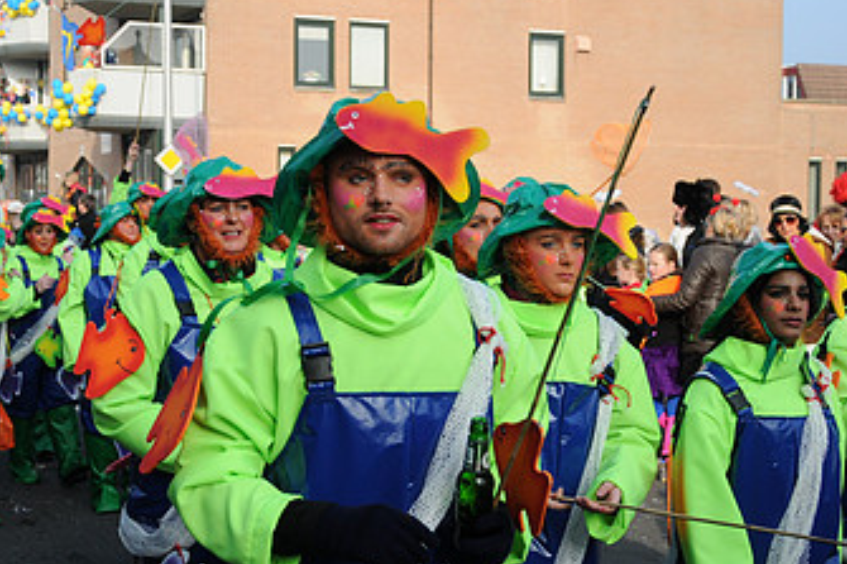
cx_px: 364
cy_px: 267
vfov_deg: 20.9
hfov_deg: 31.0
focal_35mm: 65
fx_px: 1525
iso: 320
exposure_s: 1/1250
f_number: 4
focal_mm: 25
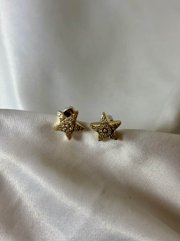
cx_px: 90
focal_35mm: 52
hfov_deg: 28.0
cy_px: 120
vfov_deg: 36.8
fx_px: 361
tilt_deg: -64.4
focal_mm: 5.96
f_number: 1.6
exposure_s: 1/194
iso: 32
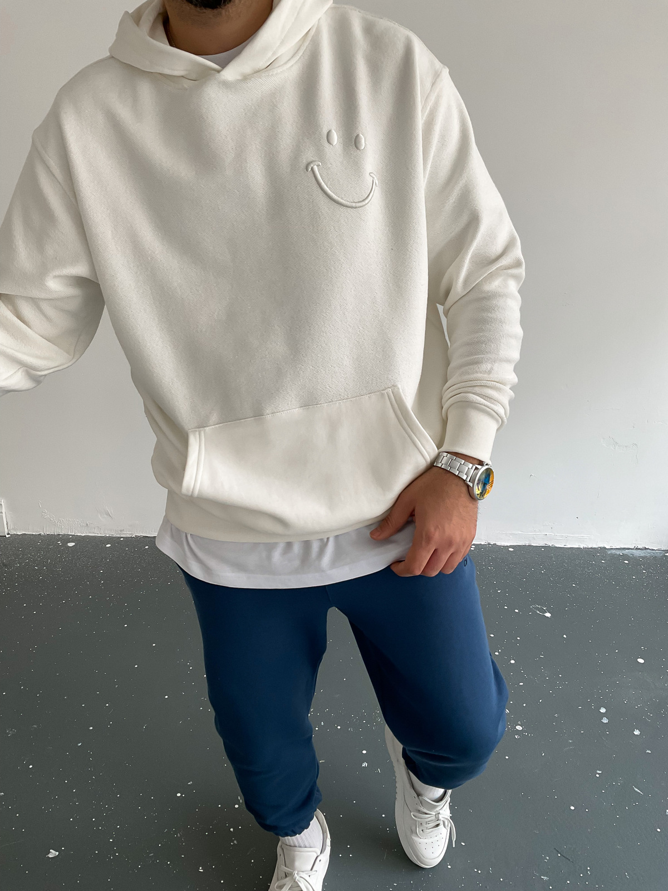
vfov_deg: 61.7
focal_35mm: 29
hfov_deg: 48.2
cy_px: 446
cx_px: 334
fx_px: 746
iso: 50
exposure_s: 1/120
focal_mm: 3
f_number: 1.8
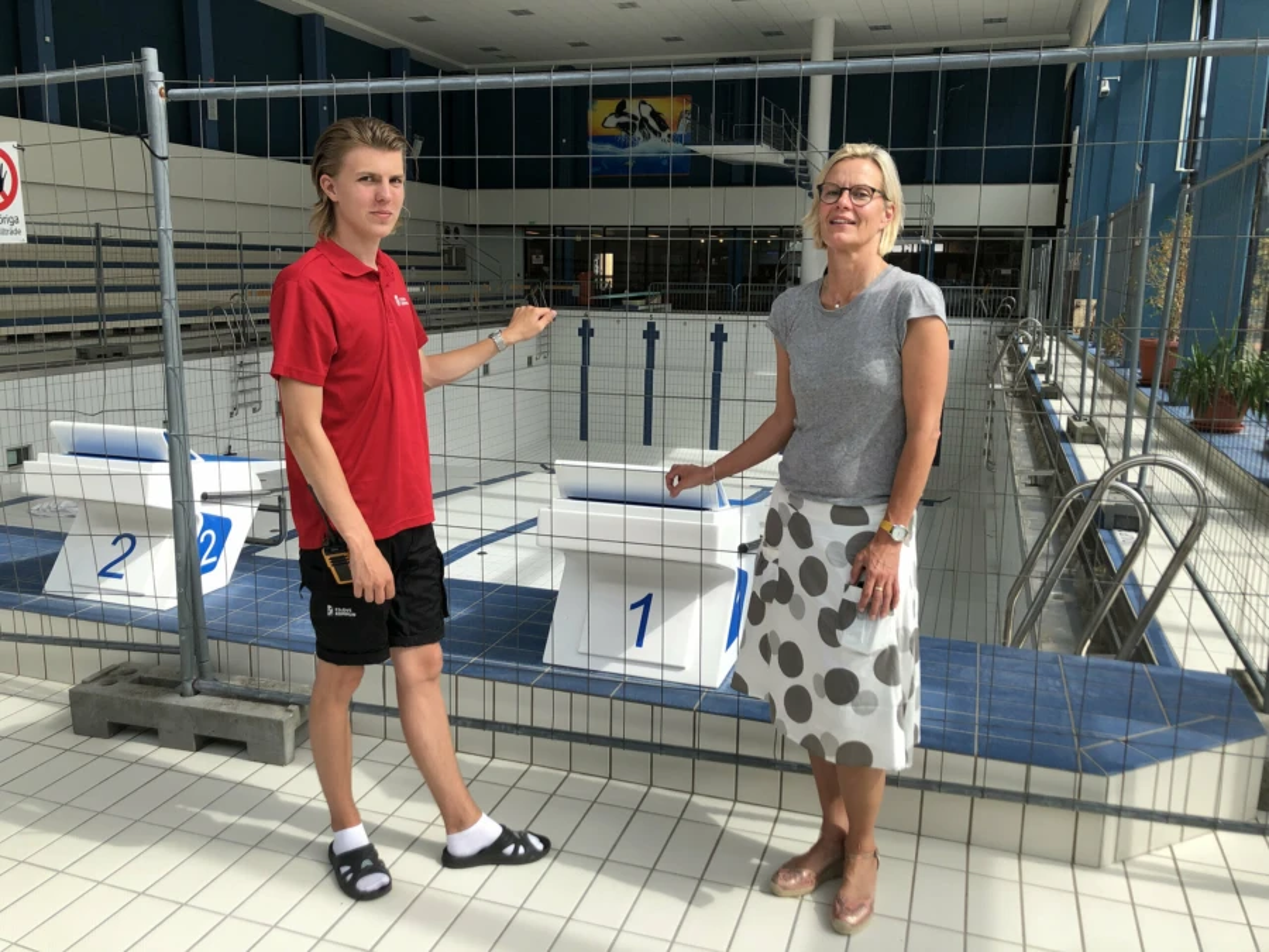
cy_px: 476
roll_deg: -0.9
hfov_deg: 63.4
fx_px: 1026
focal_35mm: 28
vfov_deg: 49.7
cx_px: 634
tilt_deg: -11.2
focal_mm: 3.99
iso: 20
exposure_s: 1/366
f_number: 1.8
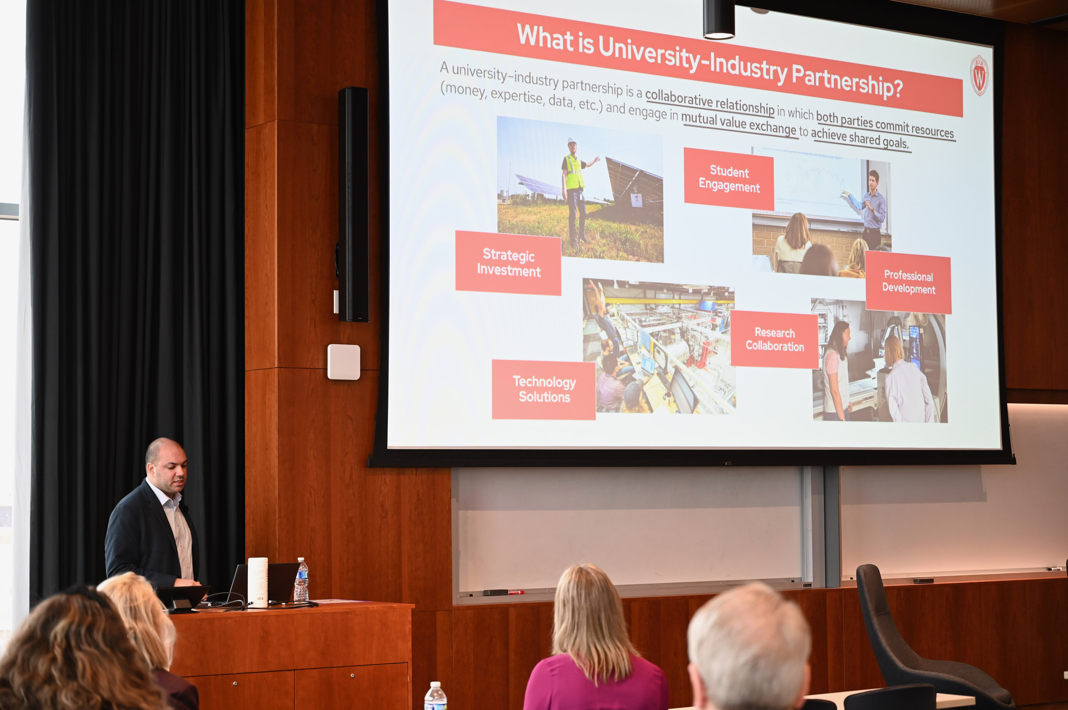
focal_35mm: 70
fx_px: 2075
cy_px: 355
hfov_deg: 28.9
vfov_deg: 19.4
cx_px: 534
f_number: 4
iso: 1100
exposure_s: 1/100
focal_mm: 70
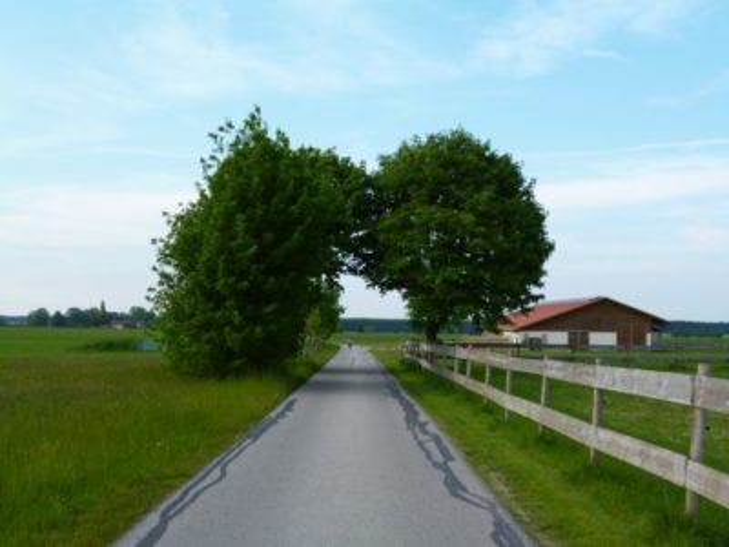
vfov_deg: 32.9
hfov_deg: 42.9
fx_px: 927
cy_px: 274
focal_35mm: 44
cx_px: 364
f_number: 3.4
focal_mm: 7.9
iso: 100
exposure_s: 1/250
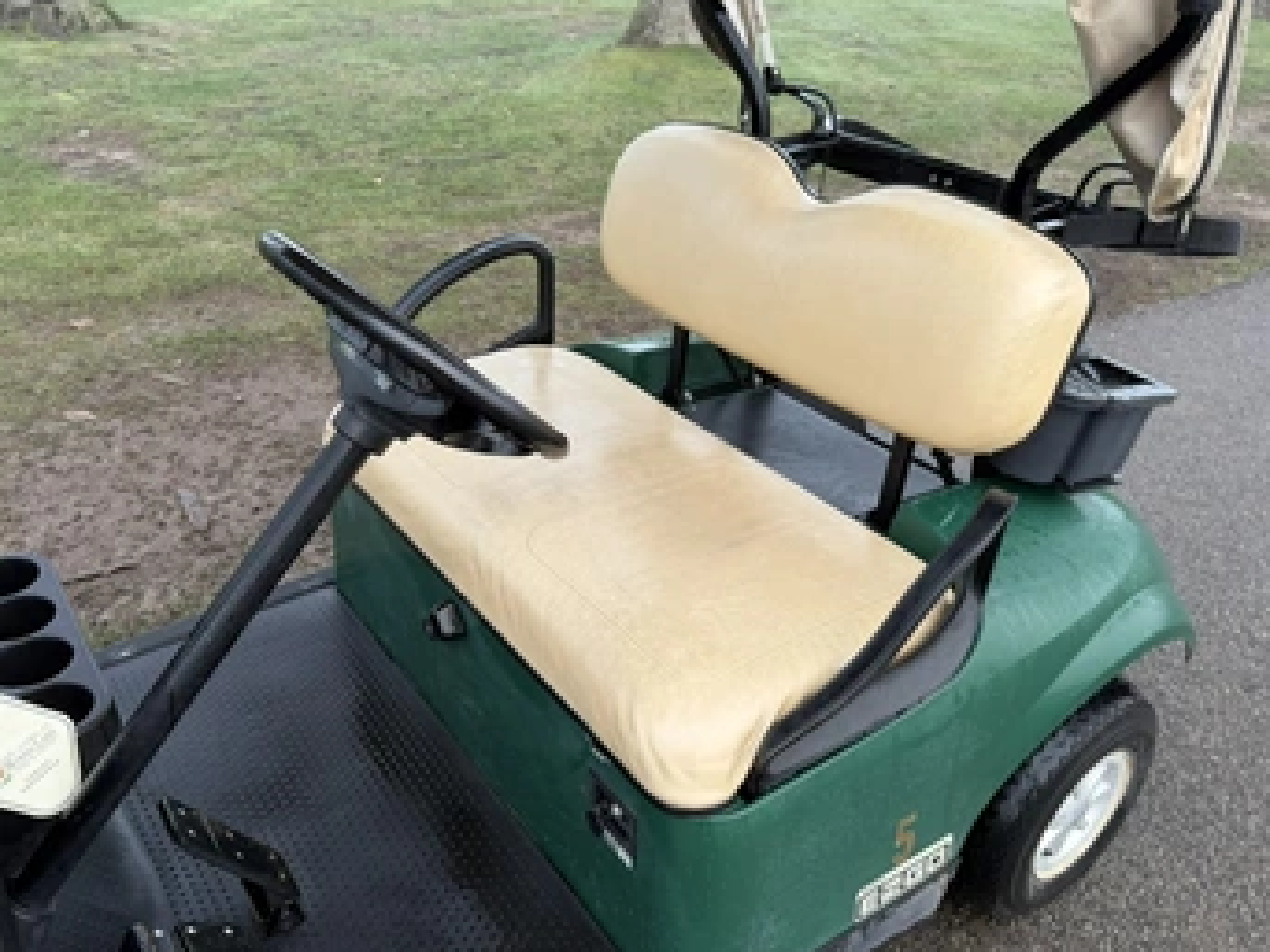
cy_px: 485
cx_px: 622
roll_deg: +3.6
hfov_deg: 63.5
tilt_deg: -29.9
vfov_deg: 49.7
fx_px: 1027
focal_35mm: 28
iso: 125
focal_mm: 6.76
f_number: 1.78
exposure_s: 1/121
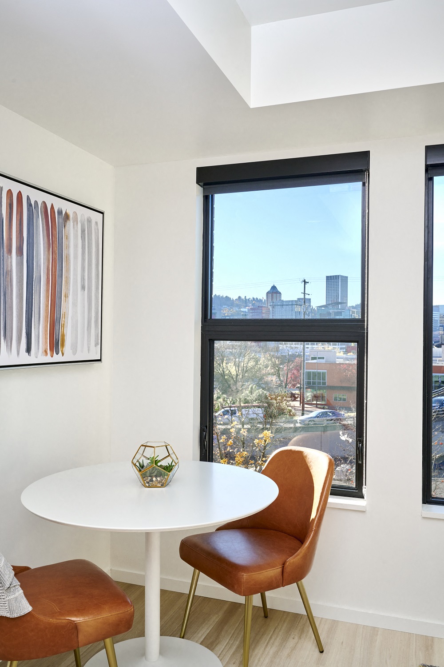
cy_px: 334
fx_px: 555
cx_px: 222
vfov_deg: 61.9
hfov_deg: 43.6
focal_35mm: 30
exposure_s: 1/100
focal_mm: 30
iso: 100
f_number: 10
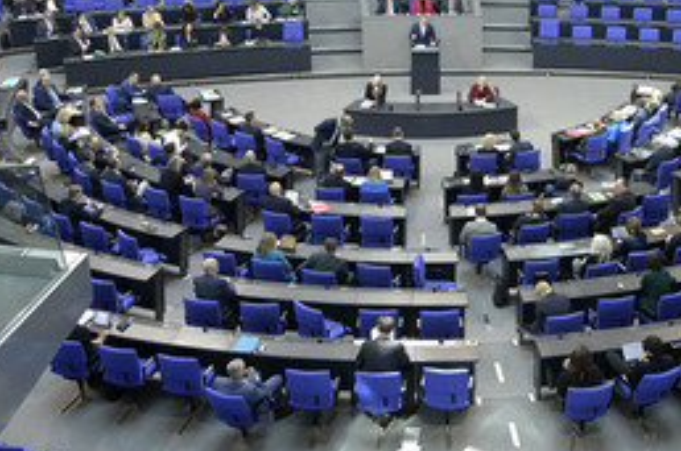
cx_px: 434
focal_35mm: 49
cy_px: 95
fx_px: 925
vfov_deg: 26.9
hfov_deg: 40.1
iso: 10000
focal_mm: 28
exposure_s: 1/500
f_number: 5.6
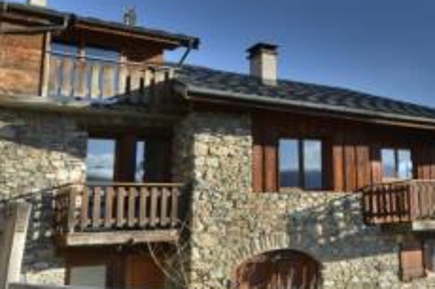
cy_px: 63
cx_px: 448
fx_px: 374
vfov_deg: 40.7
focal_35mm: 31
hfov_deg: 48.1
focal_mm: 10
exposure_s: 1/250
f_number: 10
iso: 200
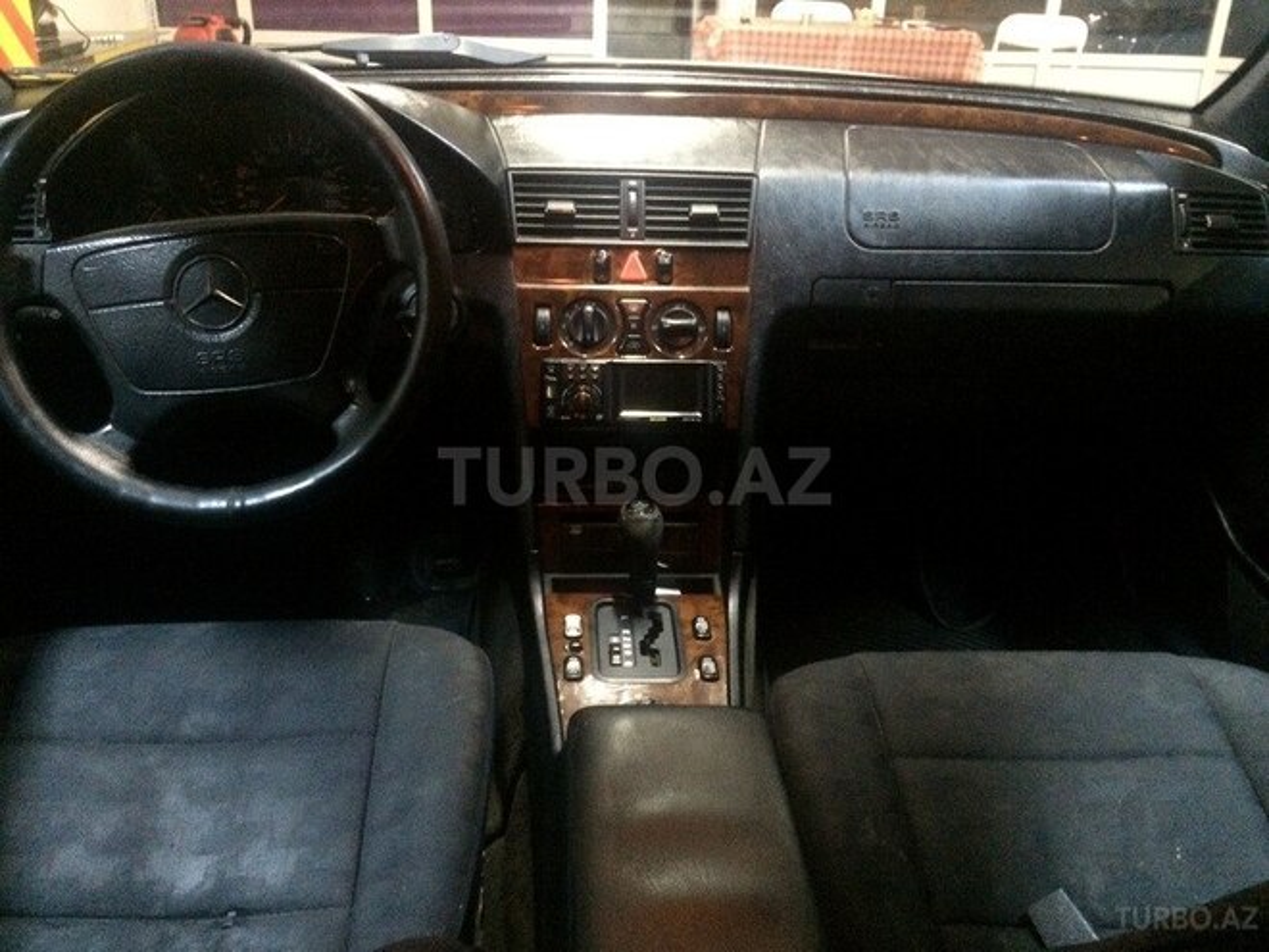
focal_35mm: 29
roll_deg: -2.2
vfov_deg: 48.2
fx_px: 1063
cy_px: 476
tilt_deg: -27.9
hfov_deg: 61.7
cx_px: 634
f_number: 2.2
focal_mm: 4.15
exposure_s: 1/17
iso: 500
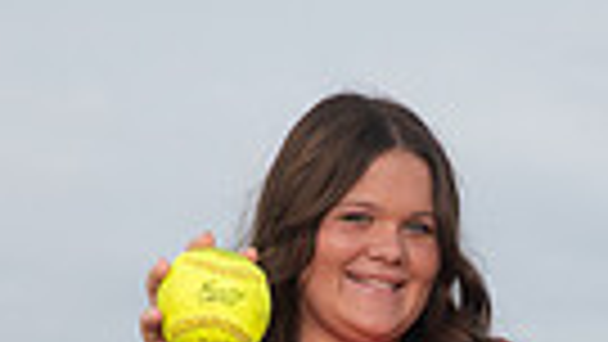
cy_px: 900
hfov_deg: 10.7
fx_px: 3257
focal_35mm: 202
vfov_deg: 5.7
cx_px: 419
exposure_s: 1/400
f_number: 6.3
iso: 200
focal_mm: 58
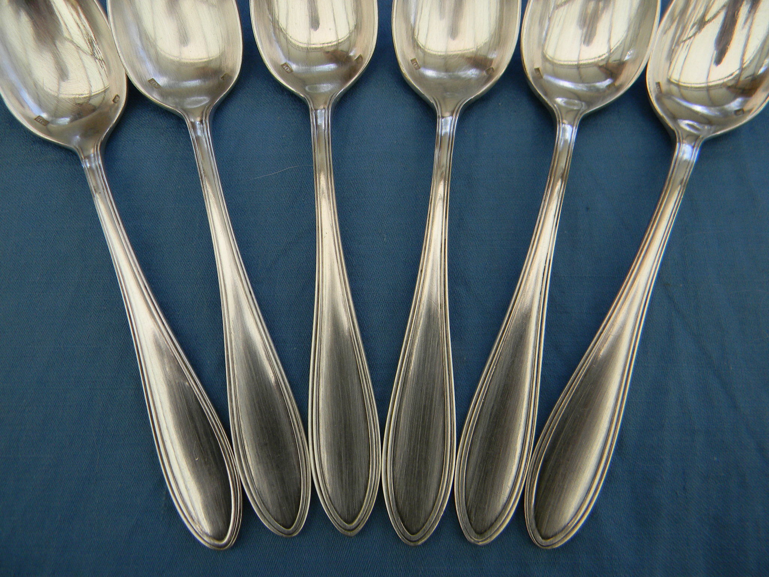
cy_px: 288
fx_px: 622
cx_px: 384
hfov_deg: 63.4
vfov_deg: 49.7
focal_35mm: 28
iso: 80
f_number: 3.5
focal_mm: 5
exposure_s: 1/273
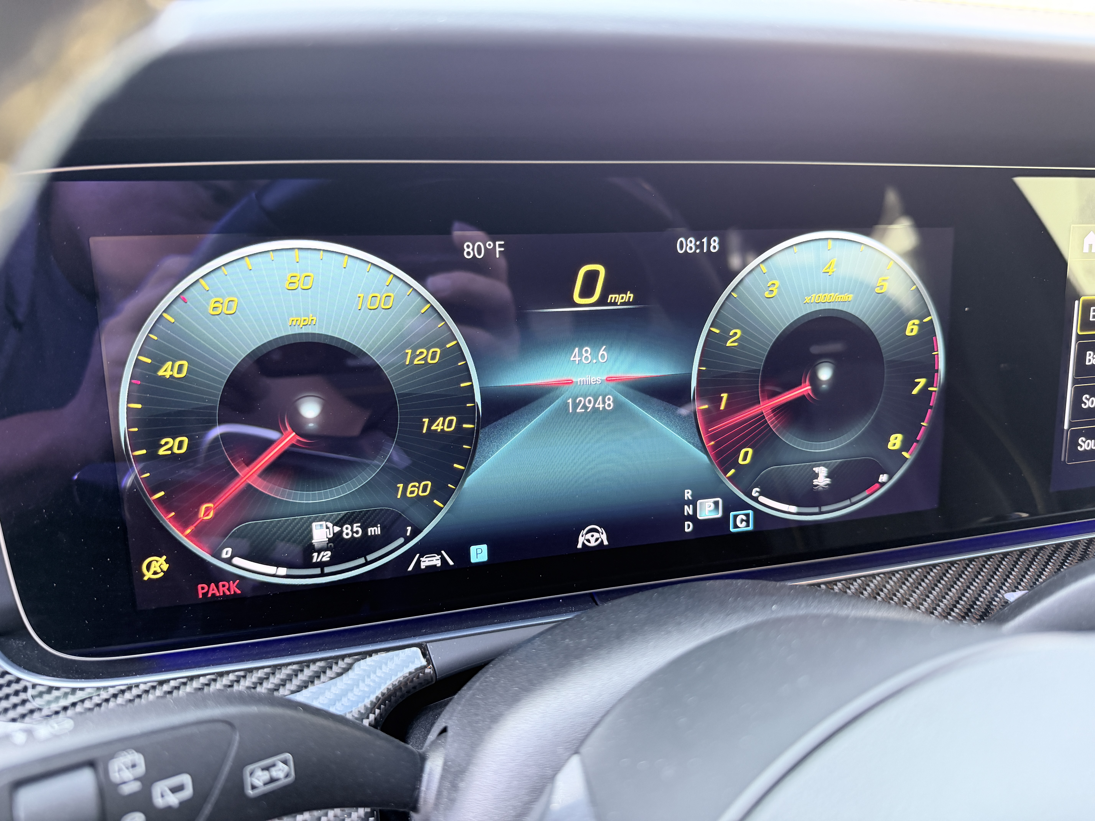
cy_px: 410
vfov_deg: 56.8
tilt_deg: -21.6
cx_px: 548
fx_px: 759
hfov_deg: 71.6
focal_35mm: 24
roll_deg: -2.4
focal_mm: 6.76
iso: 250
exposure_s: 1/60
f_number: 1.78
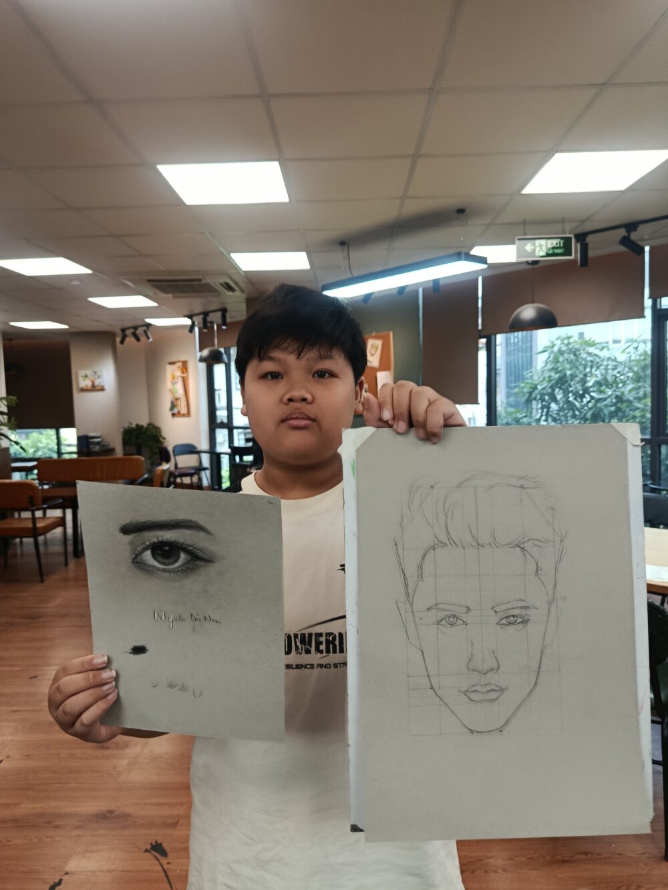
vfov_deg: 71.6
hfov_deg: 56.8
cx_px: 334
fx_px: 617
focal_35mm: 24
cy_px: 445
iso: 344
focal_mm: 5.24
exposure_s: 1/100
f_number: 1.7
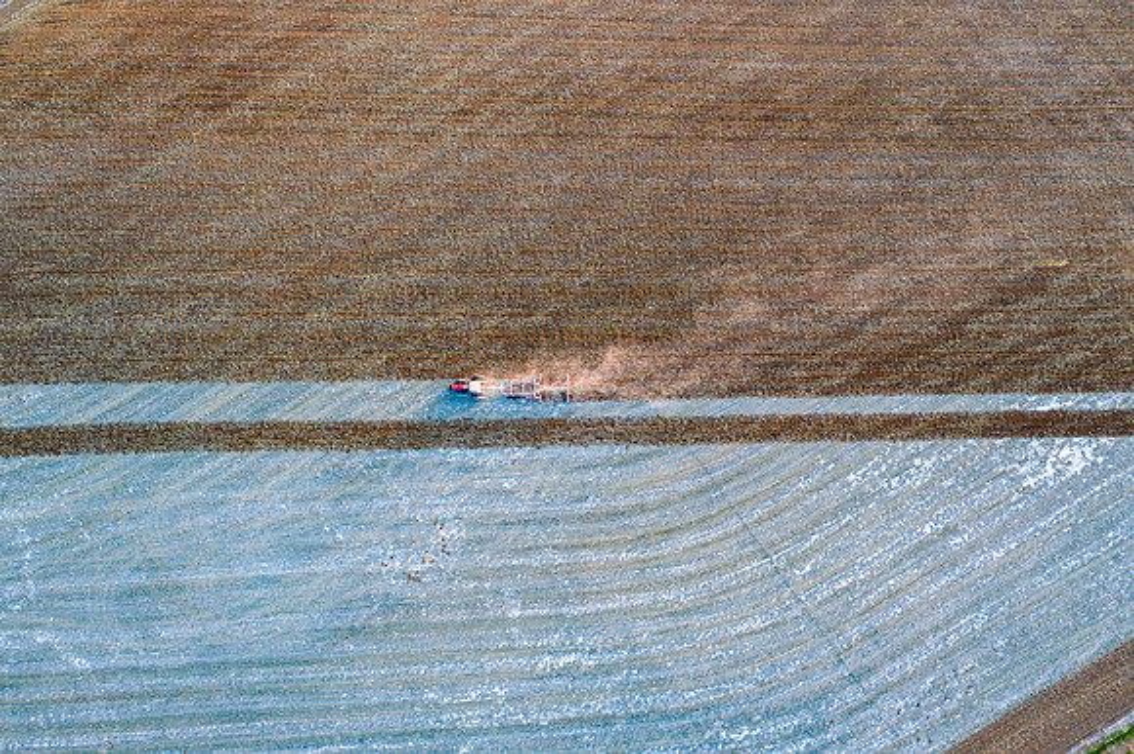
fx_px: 881
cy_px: 377
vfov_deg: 46.4
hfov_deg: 65.5
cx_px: 567
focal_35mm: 28
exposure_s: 1/30
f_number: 3.5
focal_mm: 10.26
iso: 120
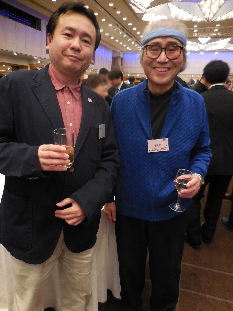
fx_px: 224
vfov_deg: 69.4
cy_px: 156
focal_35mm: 25
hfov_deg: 54.9
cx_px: 116
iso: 400
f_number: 3.3
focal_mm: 4.5
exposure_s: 1/13
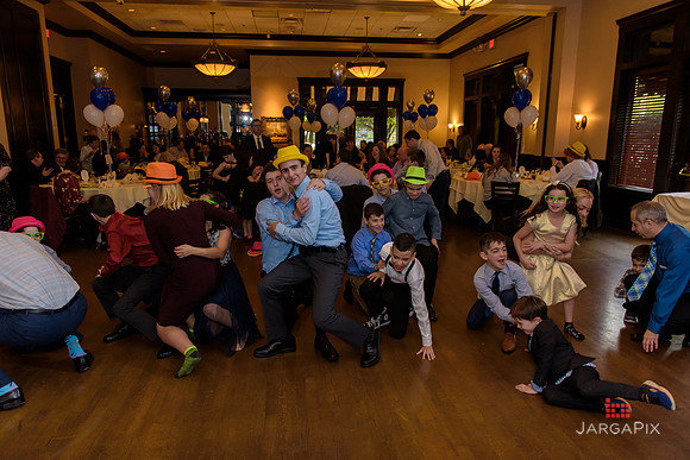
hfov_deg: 73.7
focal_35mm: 24
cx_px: 345
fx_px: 460
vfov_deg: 53.2
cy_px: 230
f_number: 3.2
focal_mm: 24
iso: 1600
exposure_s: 1/125
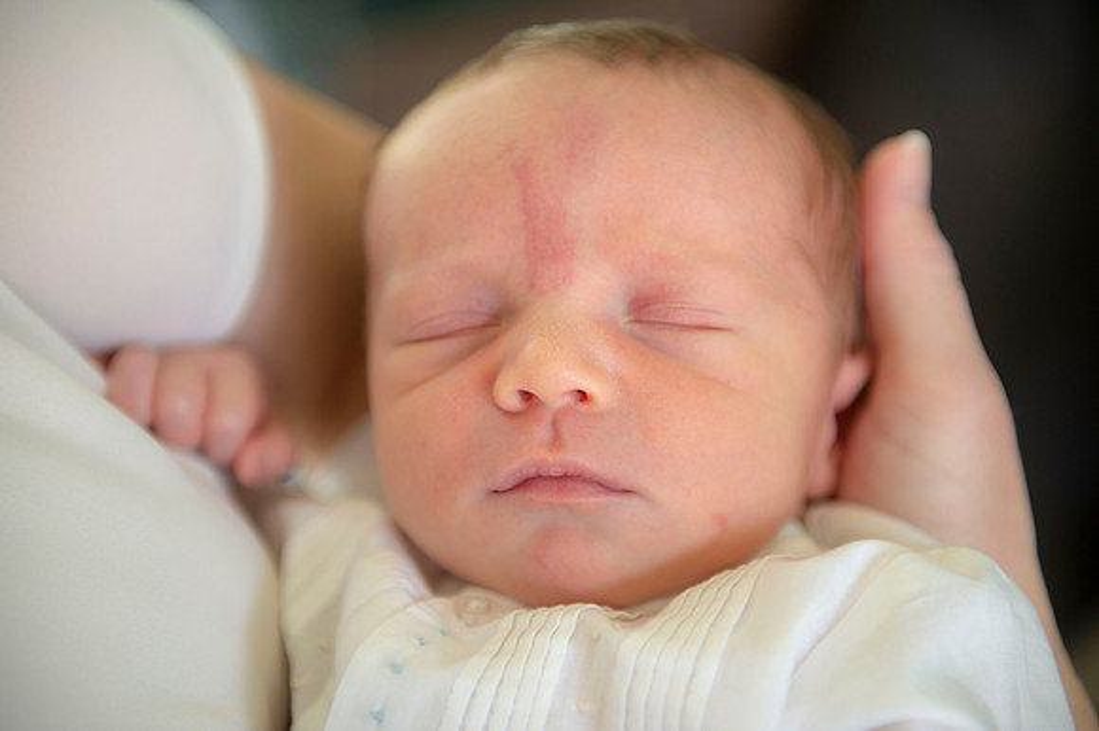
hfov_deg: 28.9
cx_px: 550
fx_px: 2136
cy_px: 366
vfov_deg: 19.4
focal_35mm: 70
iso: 320
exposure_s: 1/160
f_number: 2.8
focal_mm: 70
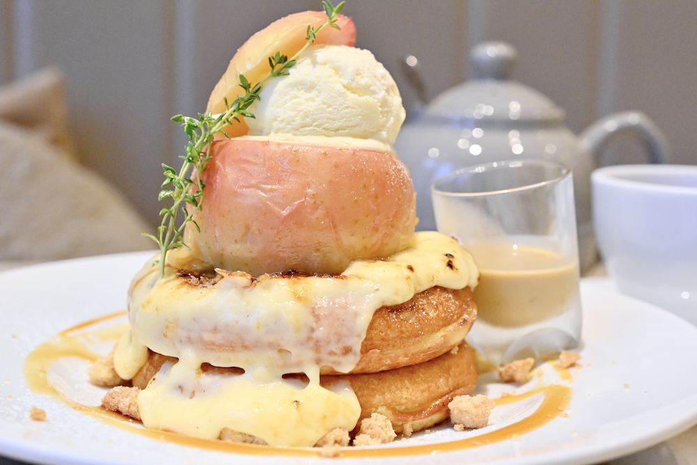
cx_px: 348
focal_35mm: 60
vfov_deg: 22.6
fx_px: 1162
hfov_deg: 33.4
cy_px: 232
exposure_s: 1/640
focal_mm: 60
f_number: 8
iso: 6400
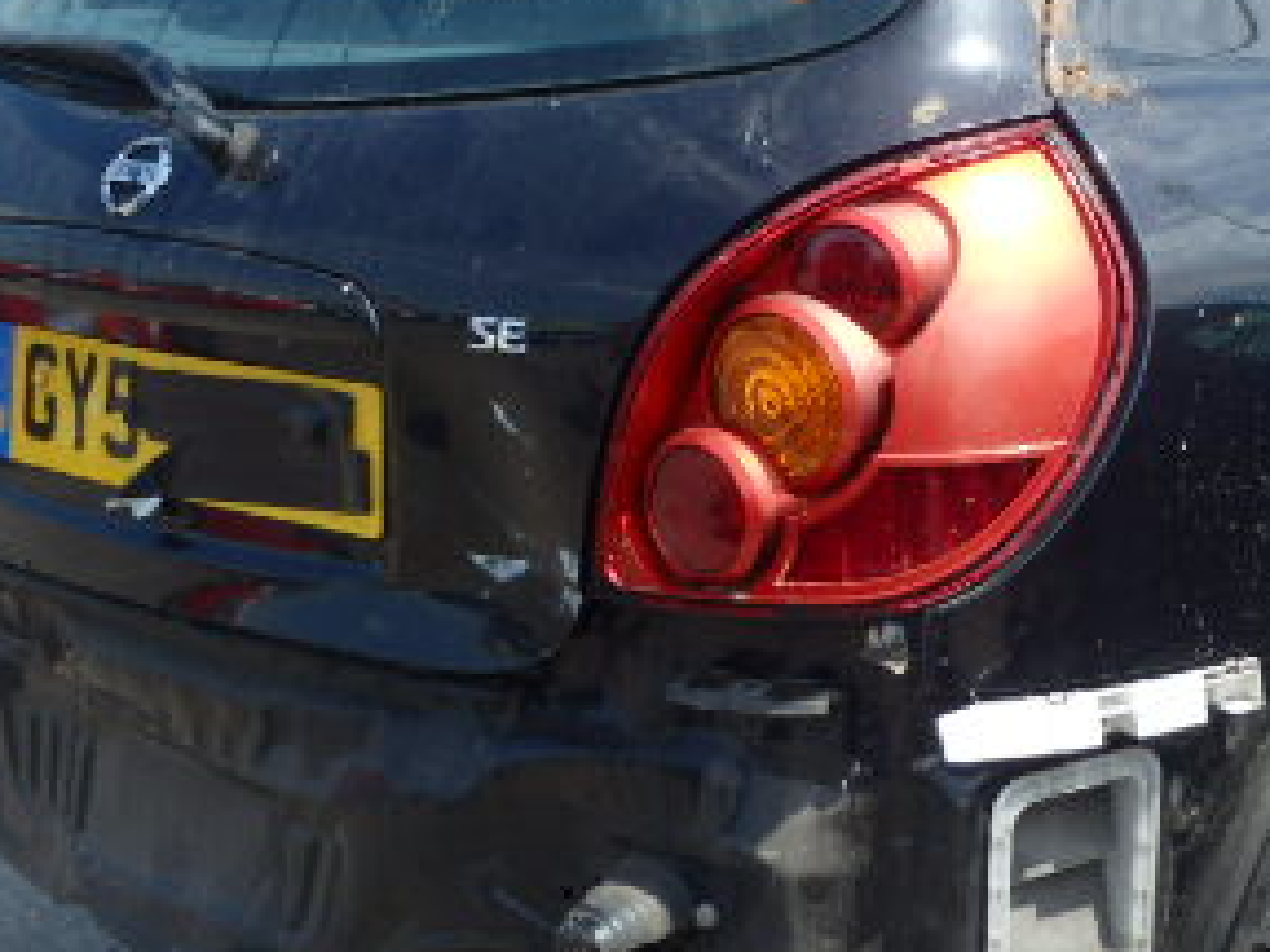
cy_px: 463
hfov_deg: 26.7
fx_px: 2605
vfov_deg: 20.7
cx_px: 1089
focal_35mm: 71
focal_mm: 5.7
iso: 125
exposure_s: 1/500
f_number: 4.2
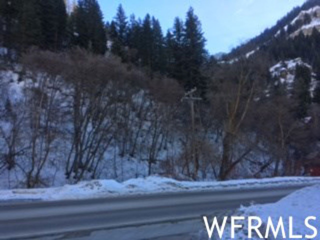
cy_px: 120
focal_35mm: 29
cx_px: 160
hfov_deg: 61.7
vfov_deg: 48.2
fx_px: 268
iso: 25
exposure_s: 1/326
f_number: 2.2
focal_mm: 4.15
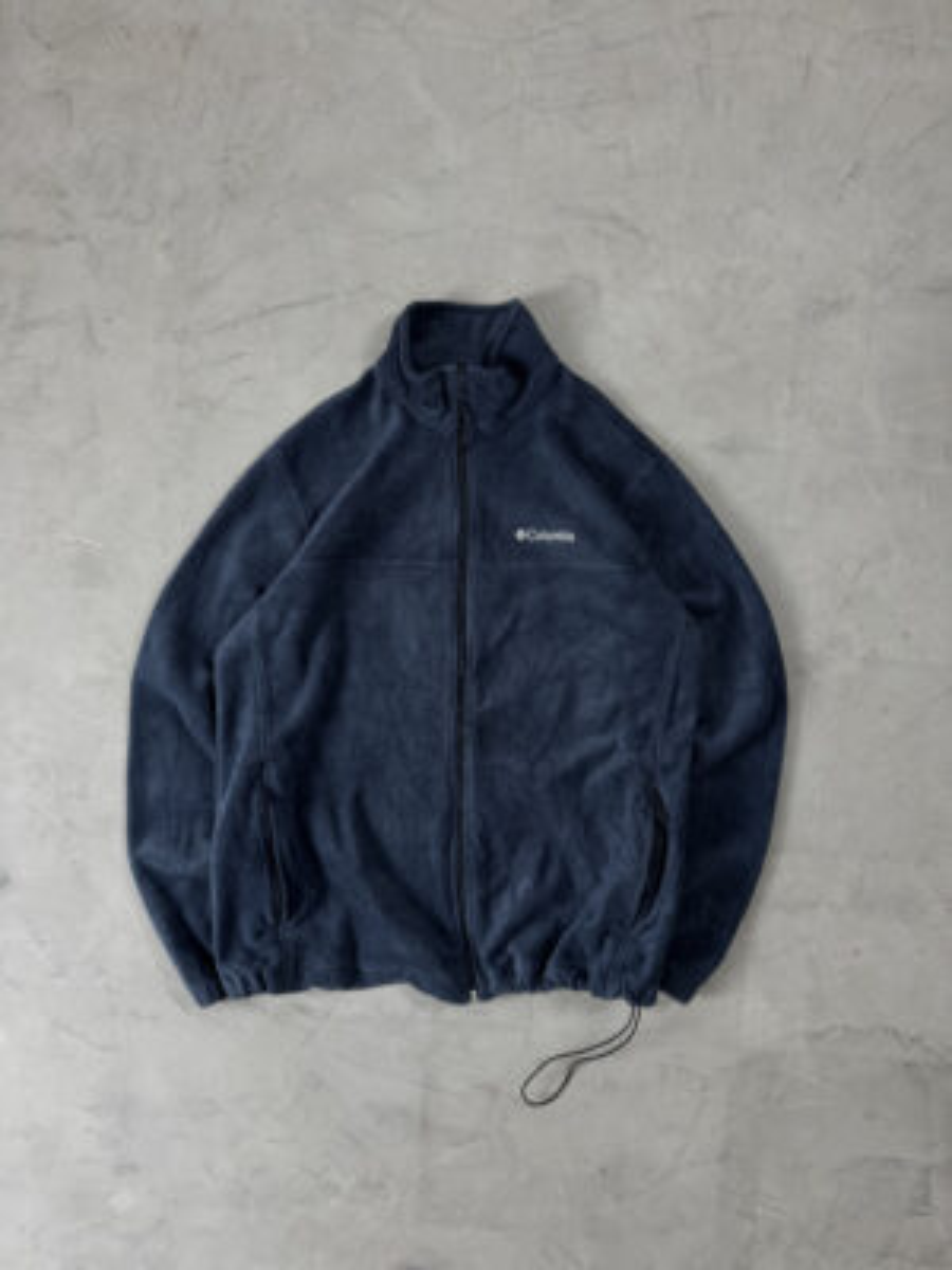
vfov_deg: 71.6
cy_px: 635
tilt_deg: -88.3
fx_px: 880
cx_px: 476
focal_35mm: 24
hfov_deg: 56.8
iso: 160
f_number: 1.78
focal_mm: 6.76
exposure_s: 1/60
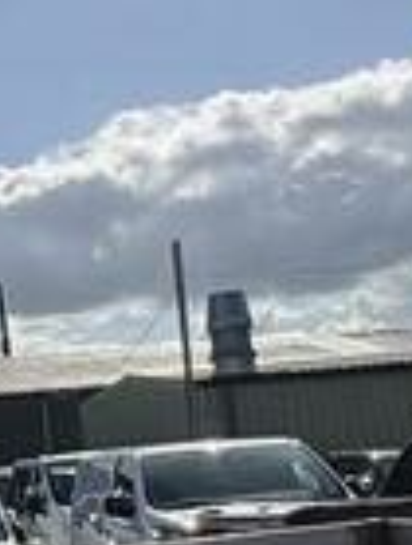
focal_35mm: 90
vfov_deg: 21.6
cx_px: -349
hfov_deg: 14.4
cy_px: 372
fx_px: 1422
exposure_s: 1/4630
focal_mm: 2.22
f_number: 2.2
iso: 50
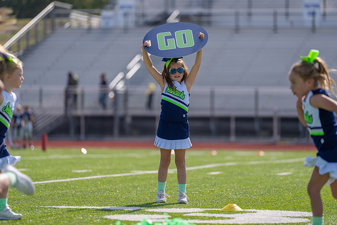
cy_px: 112
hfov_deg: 10.1
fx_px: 1907
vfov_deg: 6.7
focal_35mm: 204
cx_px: 168
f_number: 2.8
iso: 100
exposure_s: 1/2000
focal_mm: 200
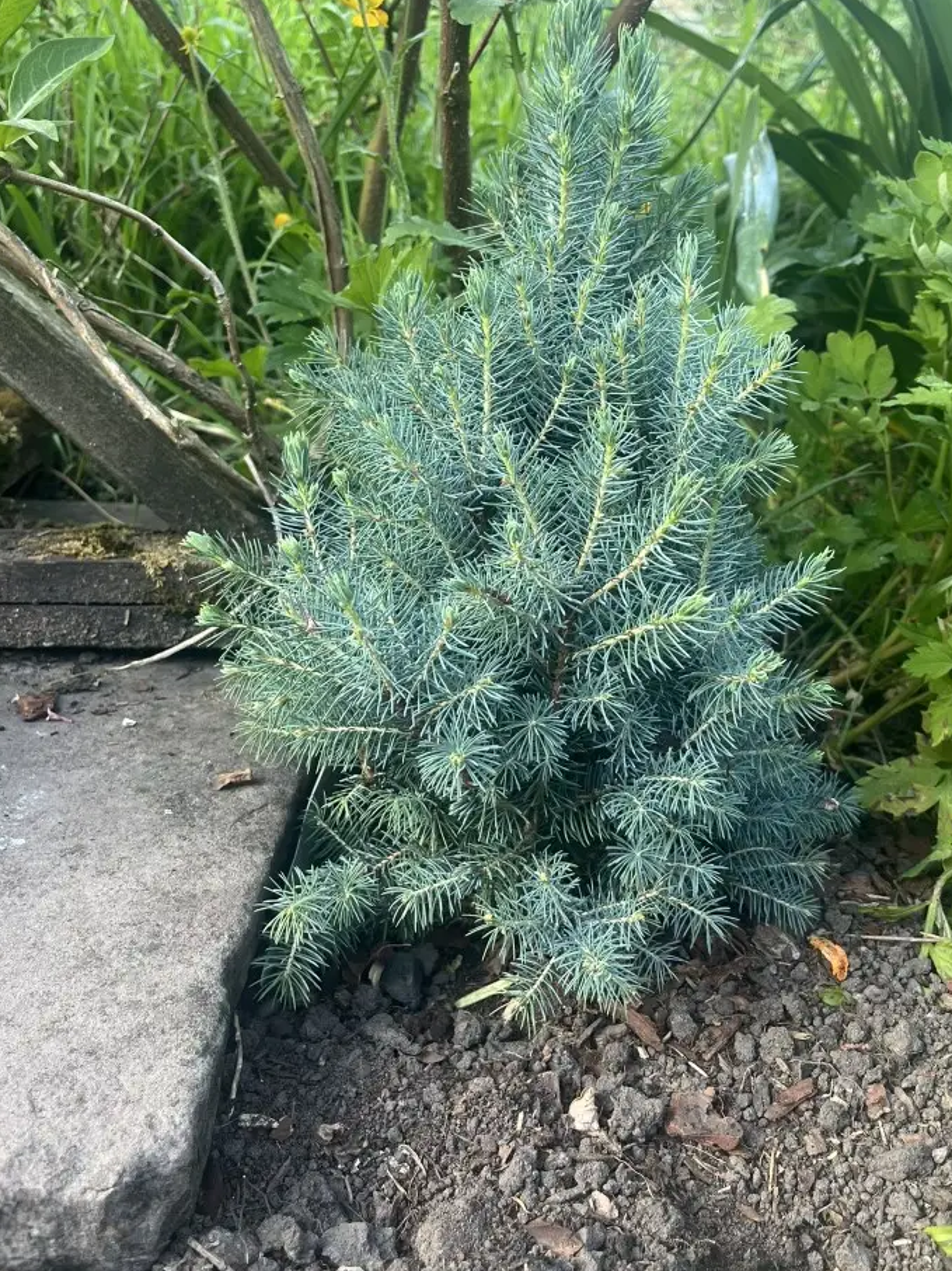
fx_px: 1137
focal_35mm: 31
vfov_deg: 58.2
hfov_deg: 45.3
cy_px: 550
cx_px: 551
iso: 64
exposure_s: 1/122
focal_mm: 5.1
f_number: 1.6
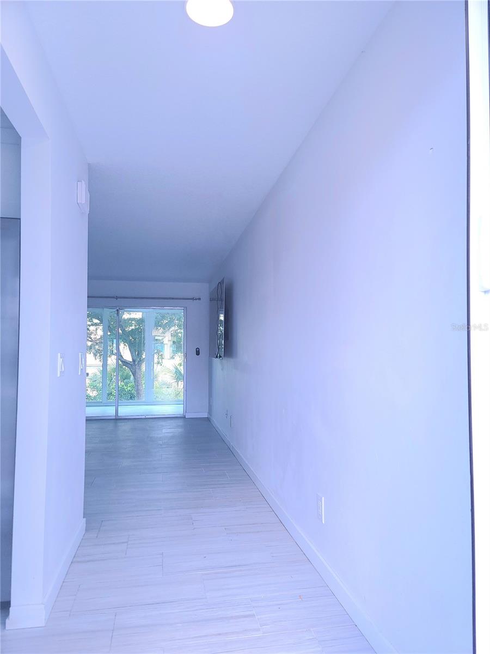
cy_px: 327
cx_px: 245
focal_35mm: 25
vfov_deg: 69.4
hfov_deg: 54.9
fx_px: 472
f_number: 1.8
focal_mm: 7
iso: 100
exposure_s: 1/182
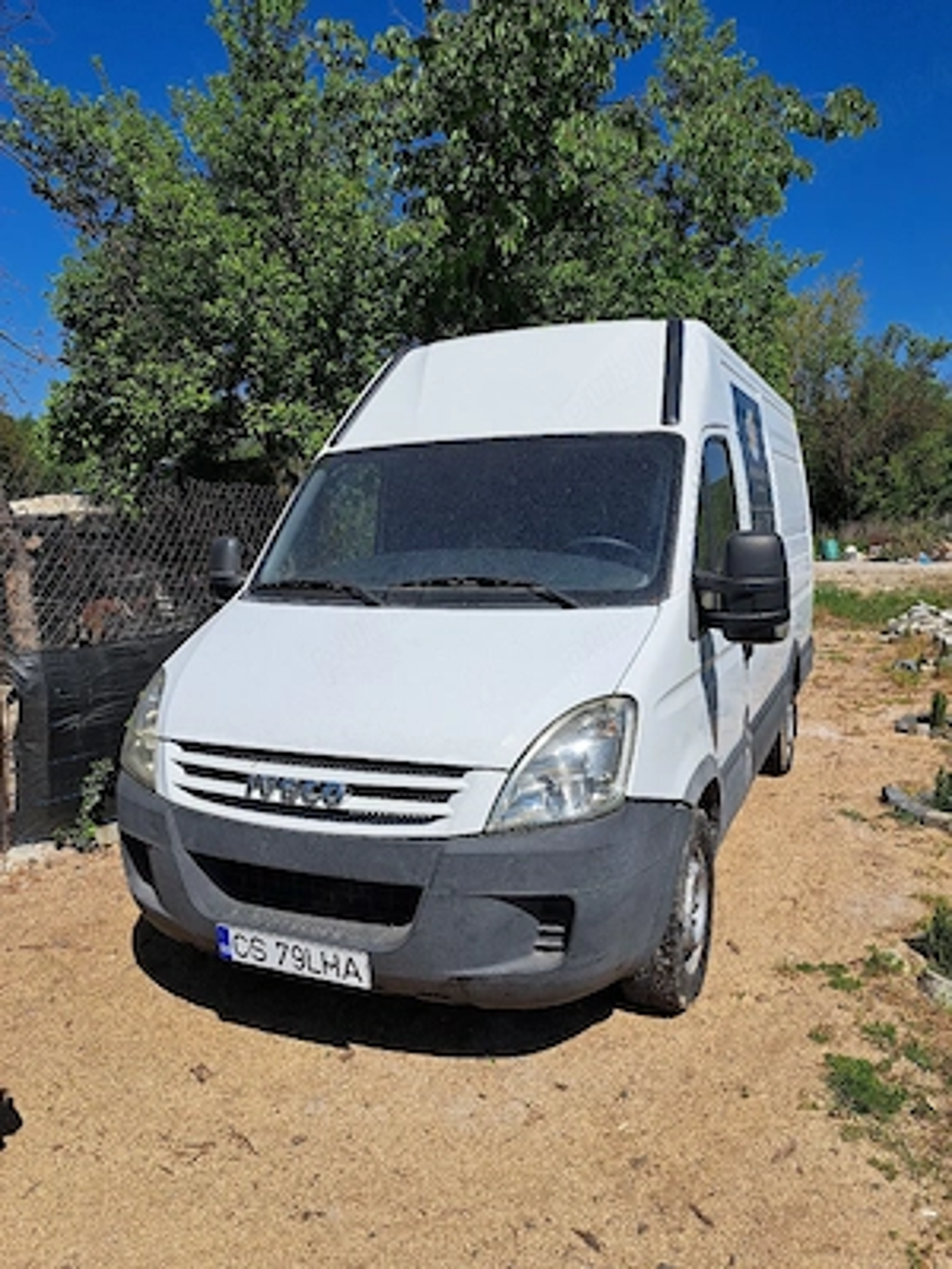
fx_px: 880
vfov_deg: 71.6
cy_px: 634
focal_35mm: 24
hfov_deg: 56.8
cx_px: 476
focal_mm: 5.23
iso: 50
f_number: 1.8
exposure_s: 1/2500
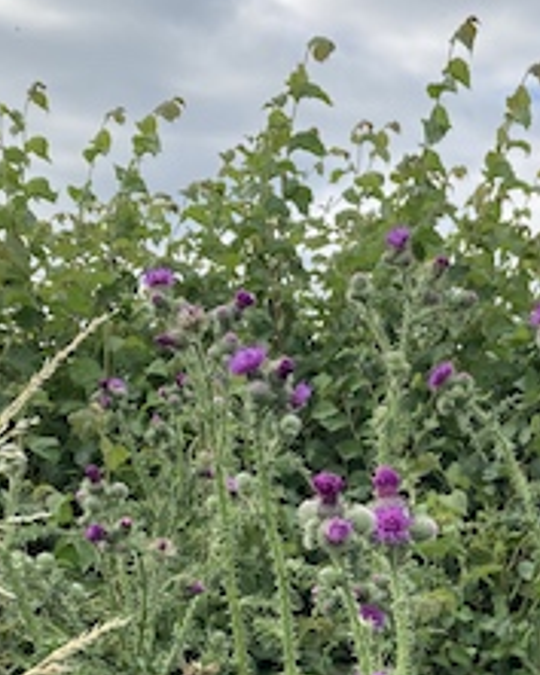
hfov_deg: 19.0
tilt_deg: -1.1
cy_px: 611
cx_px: 500
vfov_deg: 23.5
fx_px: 1577
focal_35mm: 79
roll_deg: -0.2
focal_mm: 3.99
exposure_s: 1/1091
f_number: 1.8
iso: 20
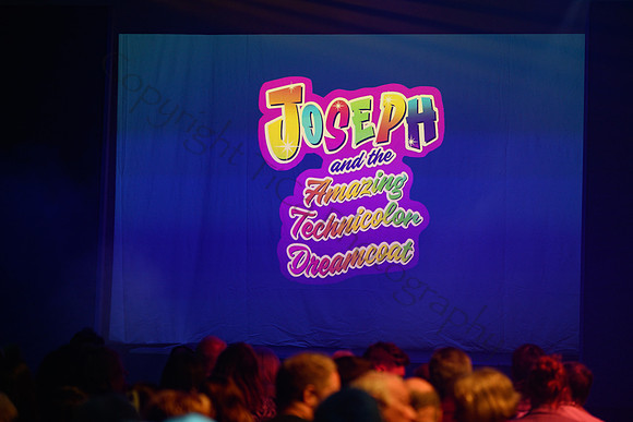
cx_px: 316
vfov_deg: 11.2
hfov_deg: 16.8
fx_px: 2146
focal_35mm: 122
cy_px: 211
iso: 640
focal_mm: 122
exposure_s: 1/100
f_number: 2.8
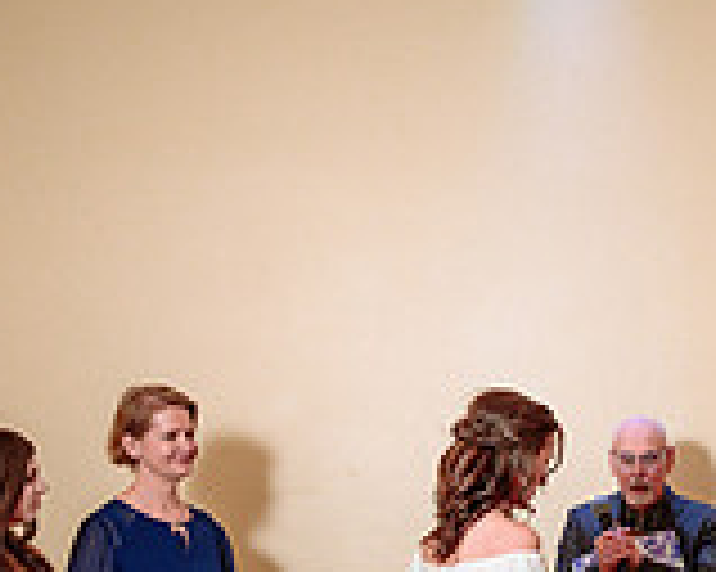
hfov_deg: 19.8
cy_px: 567
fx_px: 1970
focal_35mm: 93
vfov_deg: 16.2
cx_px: 754
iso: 500
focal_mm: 24
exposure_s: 1/200
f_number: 4.5
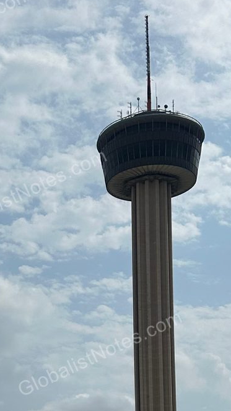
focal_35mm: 84
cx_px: -32
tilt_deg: +9.3
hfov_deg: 14.0
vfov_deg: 24.1
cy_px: 420
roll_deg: -1.3
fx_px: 916
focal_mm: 6.86
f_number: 1.78
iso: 80
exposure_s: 1/18519
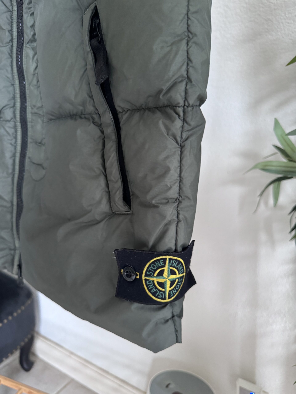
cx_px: 148
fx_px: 274
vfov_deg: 71.6
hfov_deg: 56.8
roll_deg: +0.4
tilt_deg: -11.4
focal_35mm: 24
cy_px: 197
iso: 500
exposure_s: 1/60
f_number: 1.78
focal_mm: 6.76
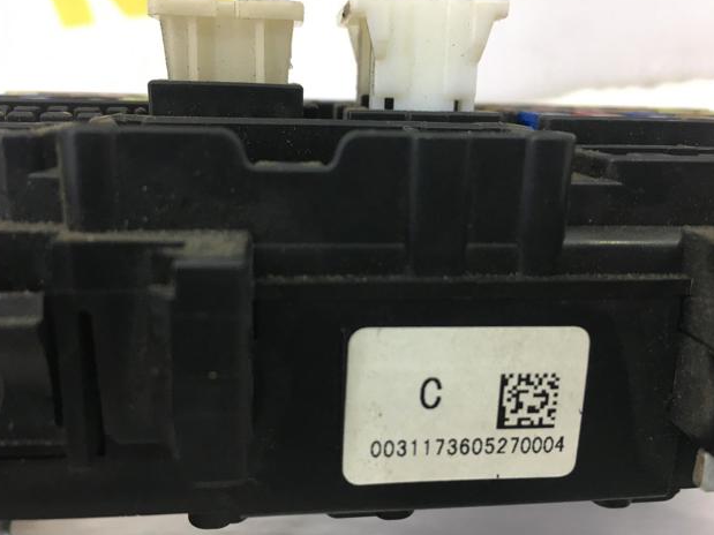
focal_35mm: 30
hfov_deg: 60.0
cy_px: 259
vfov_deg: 46.8
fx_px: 619
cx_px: 359
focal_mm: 4.15
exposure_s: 1/33
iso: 40
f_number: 2.2
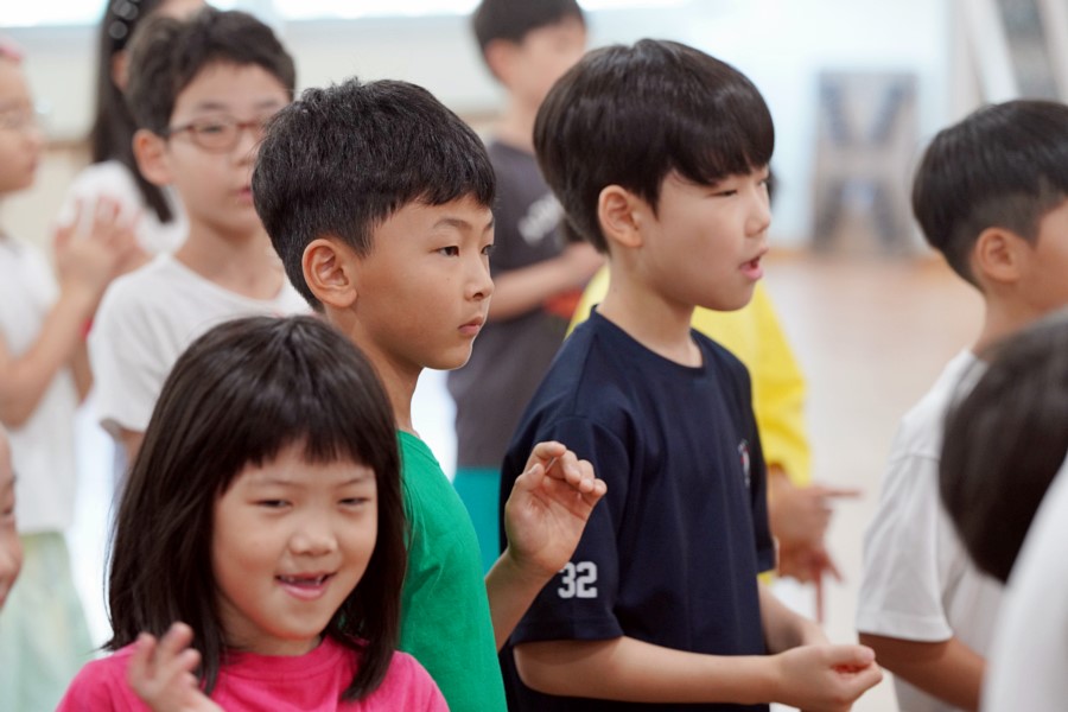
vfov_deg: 10.5
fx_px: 3856
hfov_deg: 15.8
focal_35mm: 130
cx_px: 534
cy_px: 356
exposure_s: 1/160
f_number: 4
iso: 2500
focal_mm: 130
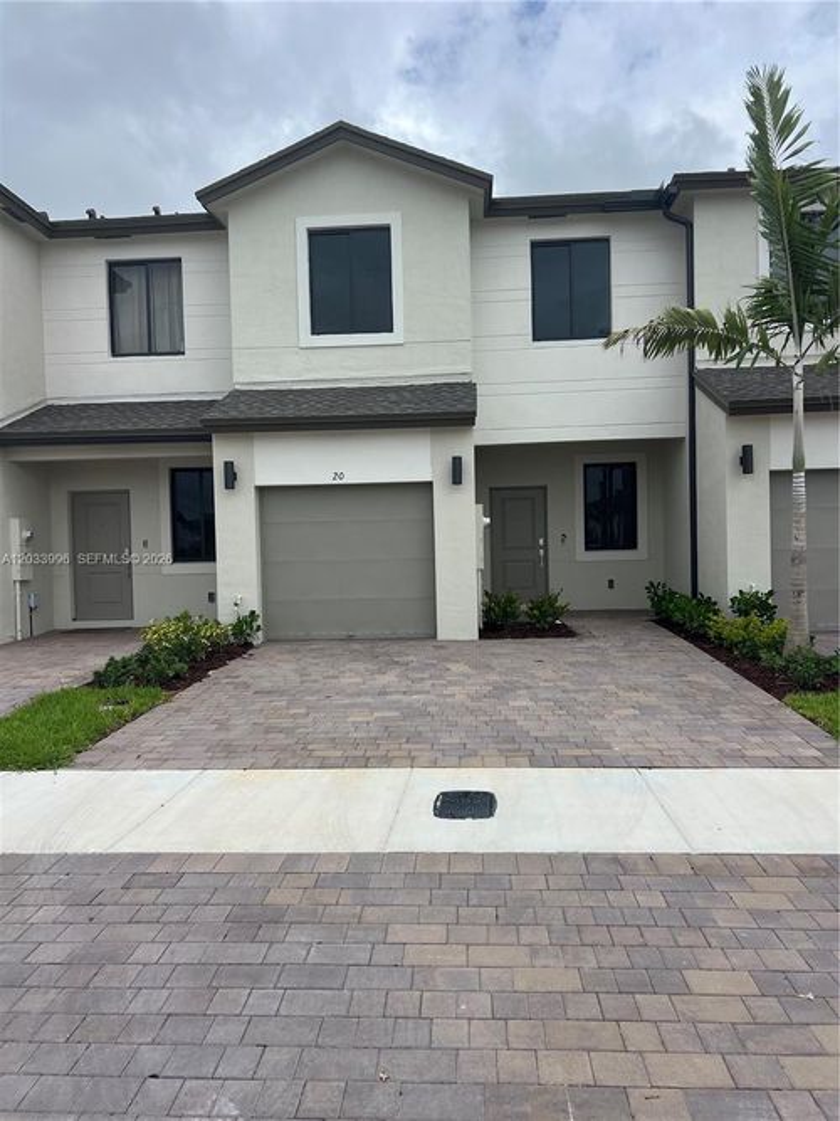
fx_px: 841
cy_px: 560
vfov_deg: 67.3
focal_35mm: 26
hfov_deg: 53.0
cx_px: 420
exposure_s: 1/4444
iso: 50
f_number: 1.5
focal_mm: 5.7
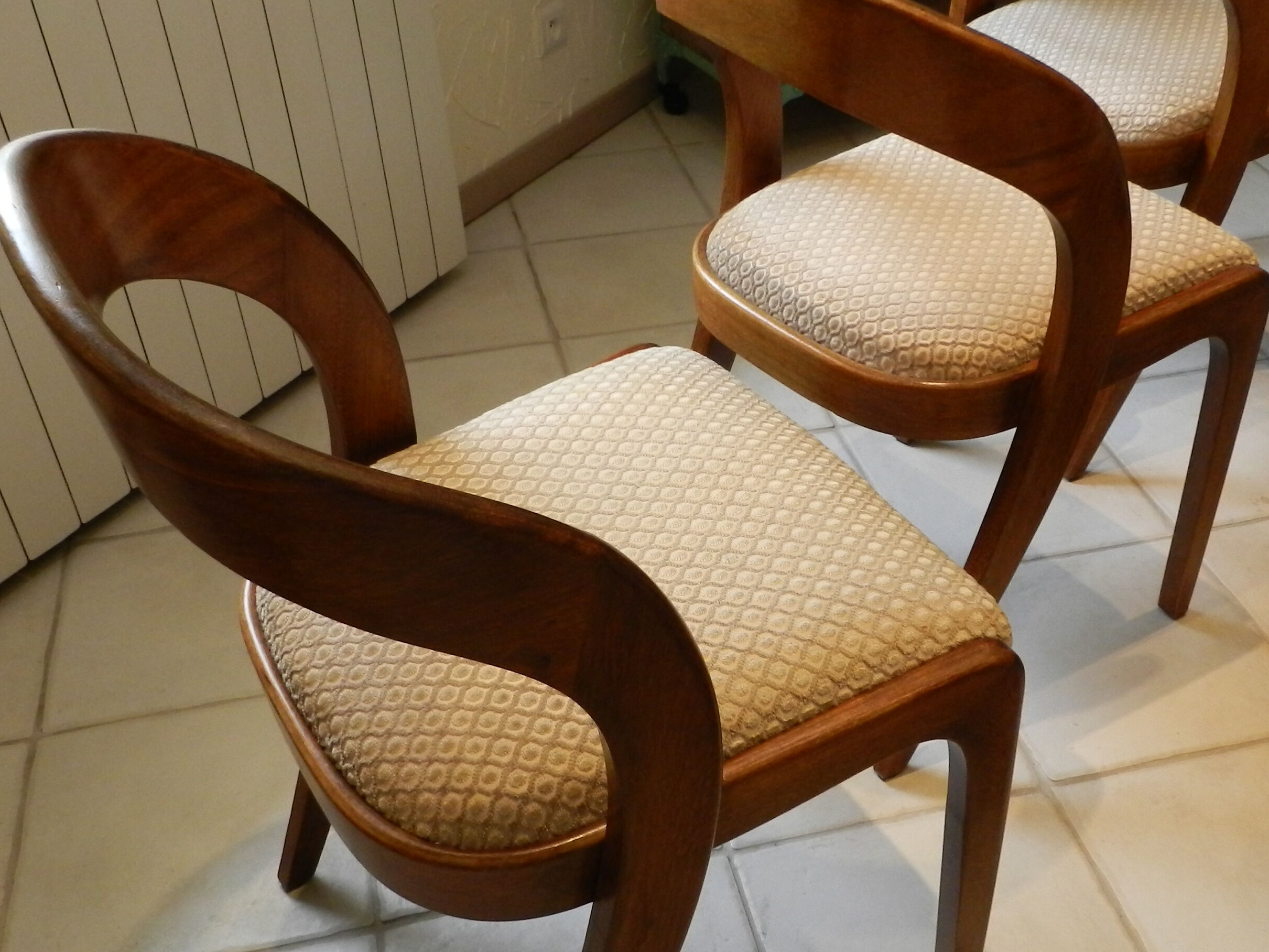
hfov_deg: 48.9
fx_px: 1393
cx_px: 708
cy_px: 516
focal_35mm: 38
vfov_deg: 37.7
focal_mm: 4
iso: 320
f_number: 3.4
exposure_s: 1/30
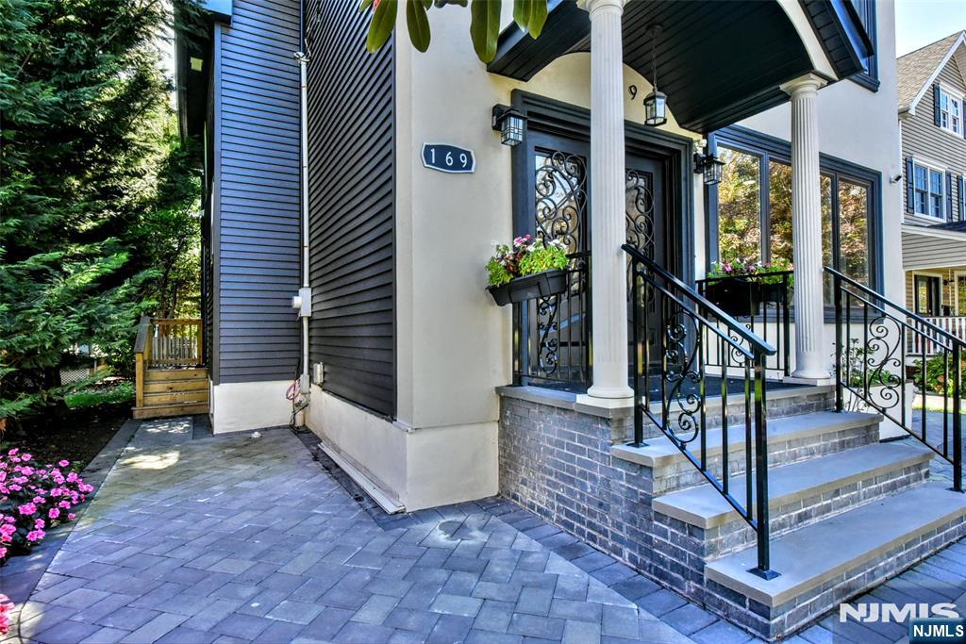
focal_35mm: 19
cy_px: 322
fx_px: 510
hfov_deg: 86.9
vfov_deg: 64.6
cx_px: 483
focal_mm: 19
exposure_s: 1/400
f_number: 14
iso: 8000
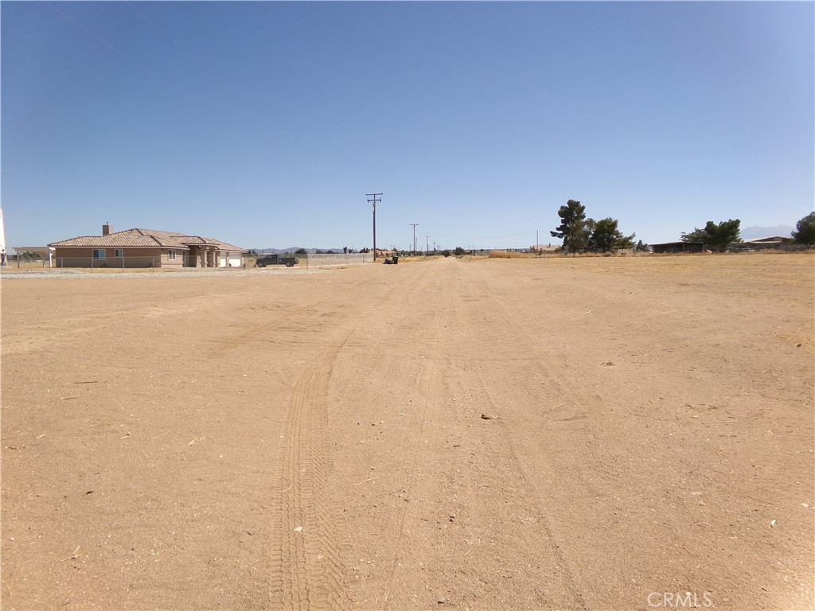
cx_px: 408
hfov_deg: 71.6
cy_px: 306
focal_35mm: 24
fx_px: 565
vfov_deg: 56.8
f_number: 11.07
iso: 100
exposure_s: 1/140
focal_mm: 4.3
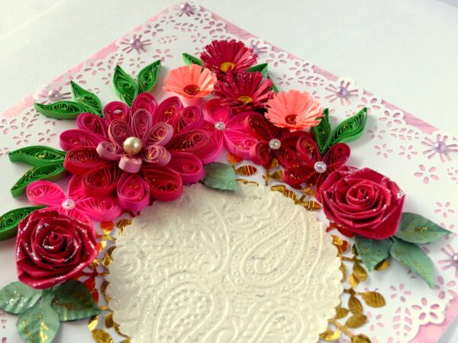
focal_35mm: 50
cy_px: 172
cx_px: 229
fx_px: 662
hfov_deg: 38.2
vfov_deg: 29.1
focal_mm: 9.1
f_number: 2.8
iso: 100
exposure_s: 1/200
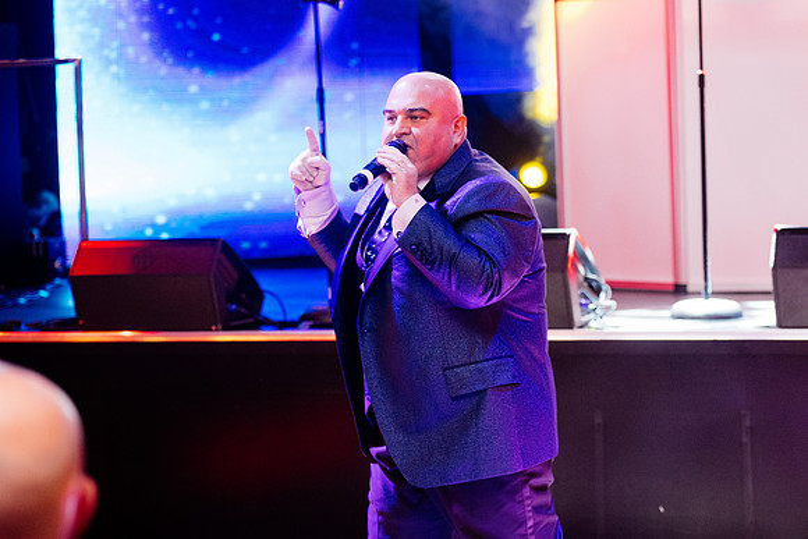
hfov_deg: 22.5
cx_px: 520
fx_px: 2024
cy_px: 223
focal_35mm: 90
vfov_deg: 15.2
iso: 2000
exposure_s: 1/200
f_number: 2.8
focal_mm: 70
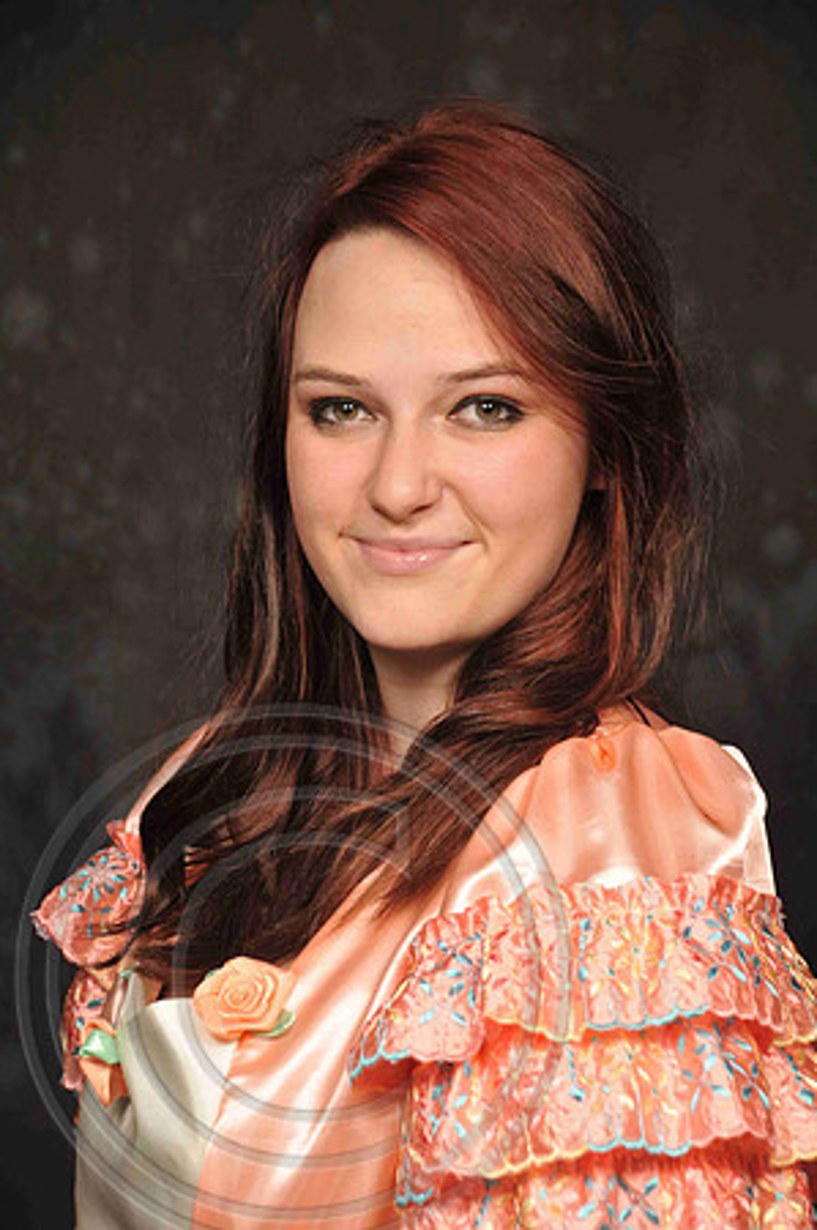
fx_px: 4606
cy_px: 615
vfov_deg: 15.2
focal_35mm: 135
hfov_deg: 10.1
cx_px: 408
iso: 200
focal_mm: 90
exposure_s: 1/125
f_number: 5.6
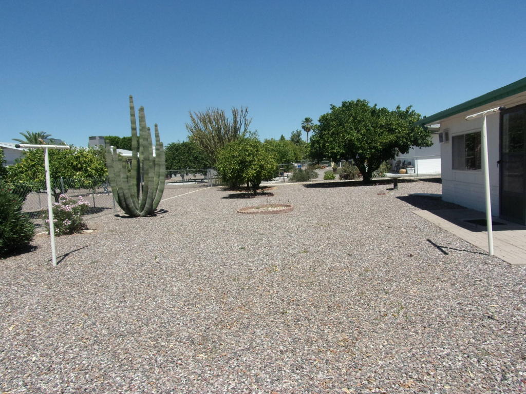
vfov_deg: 56.8
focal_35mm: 24
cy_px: 197
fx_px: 365
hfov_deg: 71.6
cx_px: 263
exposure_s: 1/250
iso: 200
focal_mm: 4.3
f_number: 10.8
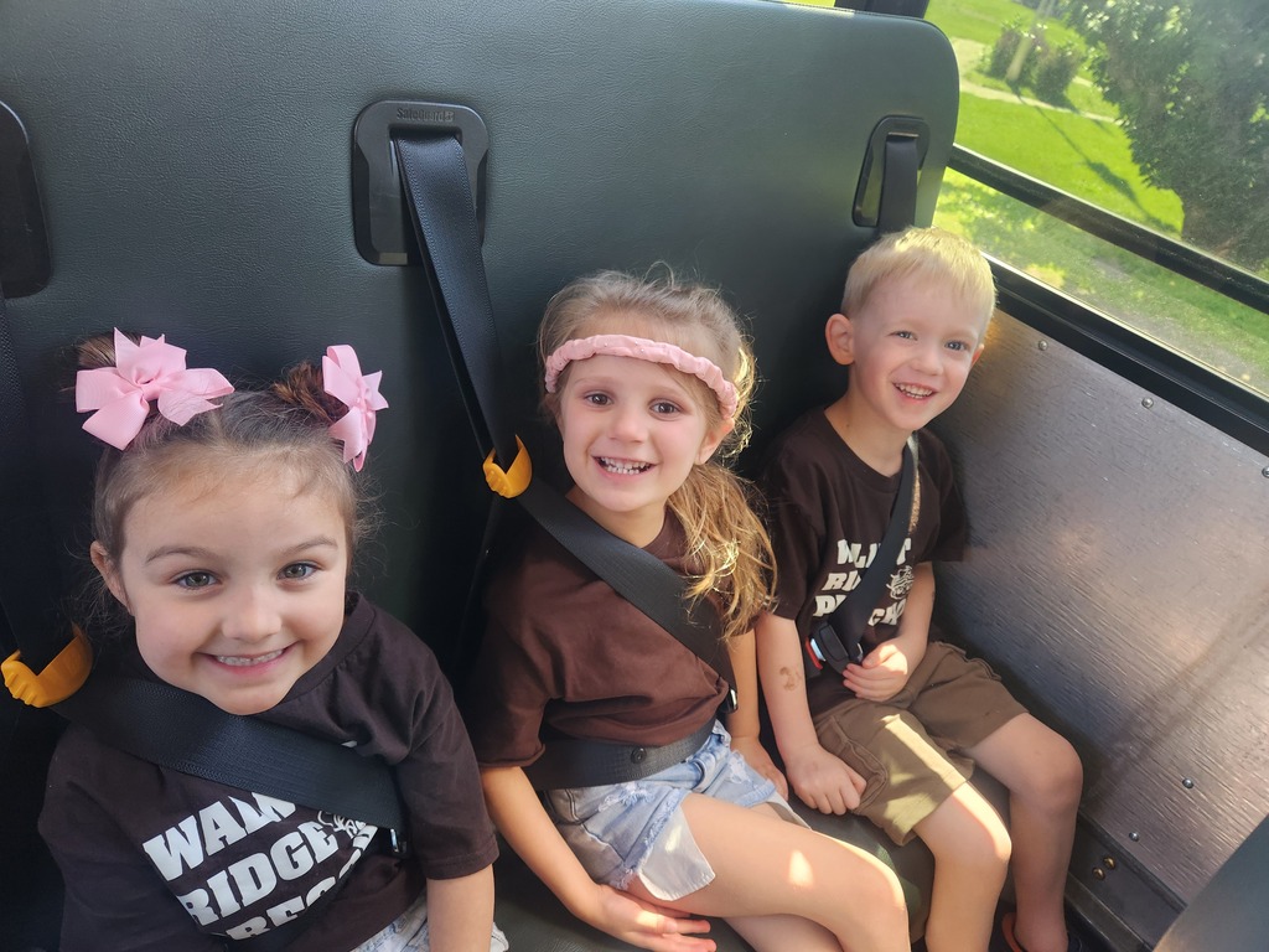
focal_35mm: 23
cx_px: 634
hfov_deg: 73.9
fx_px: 843
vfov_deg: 58.9
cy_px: 476
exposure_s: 1/180
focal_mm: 5.4
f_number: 1.8
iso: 160
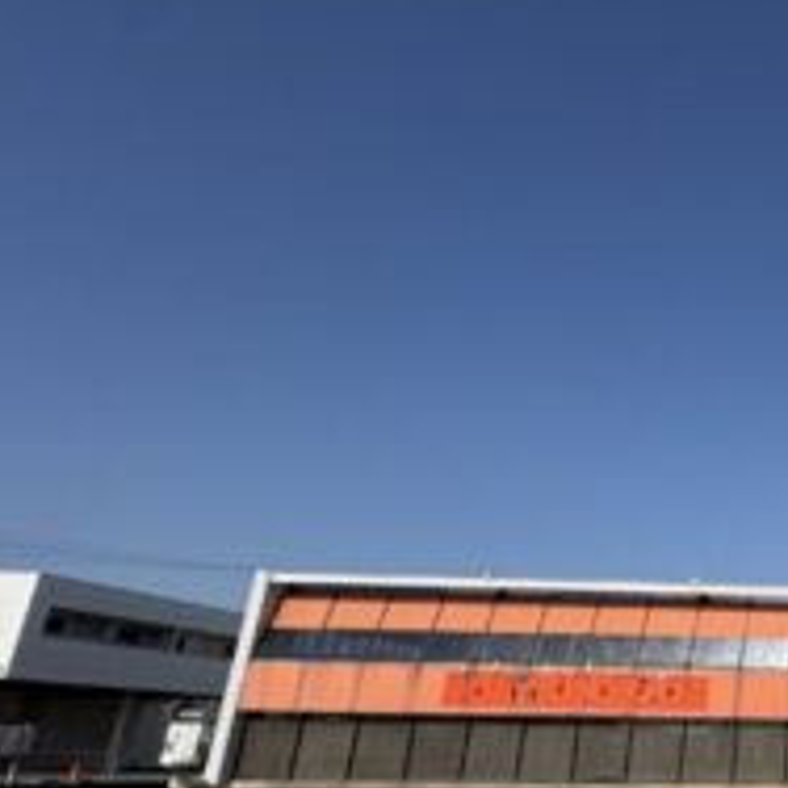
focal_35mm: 32
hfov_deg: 35.8
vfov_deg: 50.0
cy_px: 537
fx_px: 824
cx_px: 1008
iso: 64
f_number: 2.2
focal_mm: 2.22
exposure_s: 1/4367
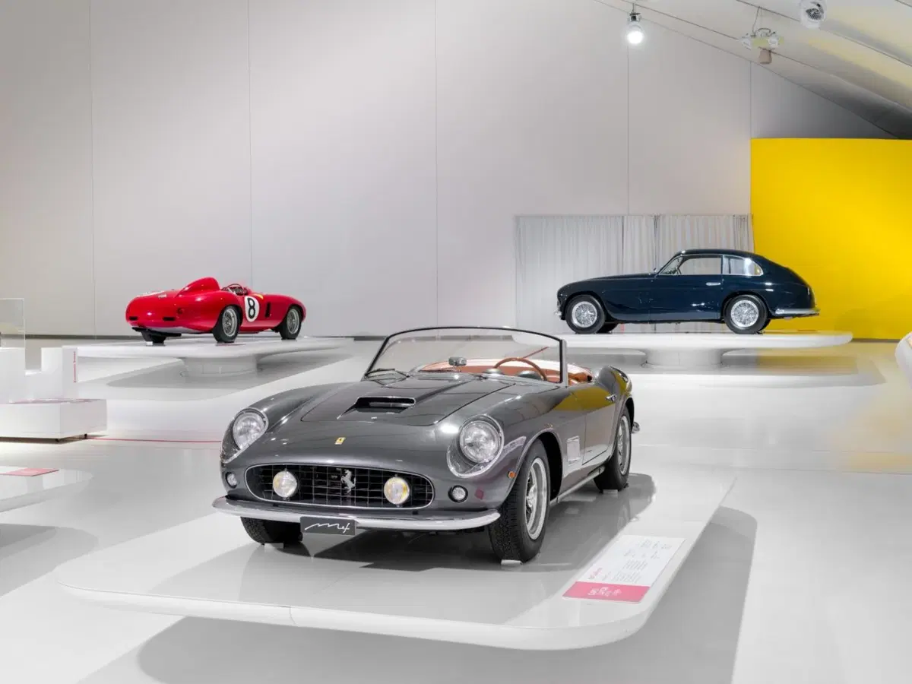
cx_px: 456
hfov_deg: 43.9
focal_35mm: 43
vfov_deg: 33.6
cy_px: 342
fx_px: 1133
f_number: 13
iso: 100
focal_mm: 55
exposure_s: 3
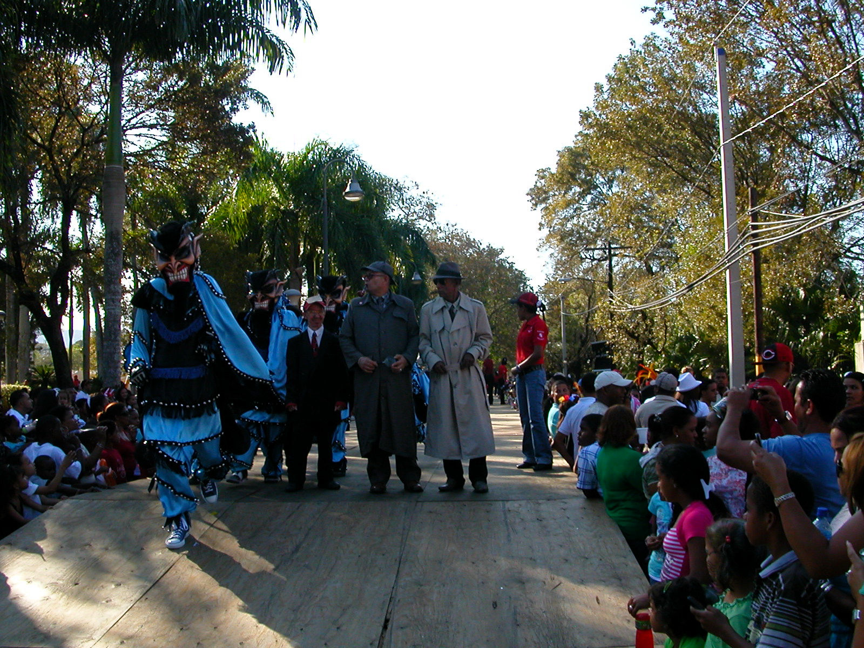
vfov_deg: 38.7
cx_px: 432
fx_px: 924
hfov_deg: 50.1
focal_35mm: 37
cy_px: 324
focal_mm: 5.6
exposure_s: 1/237
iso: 100
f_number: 4.5
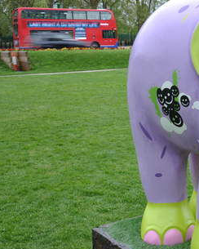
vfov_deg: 29.1
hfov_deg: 22.2
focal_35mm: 65
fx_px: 479
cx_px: 220
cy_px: 115
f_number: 3.8
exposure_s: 1/10
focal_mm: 22
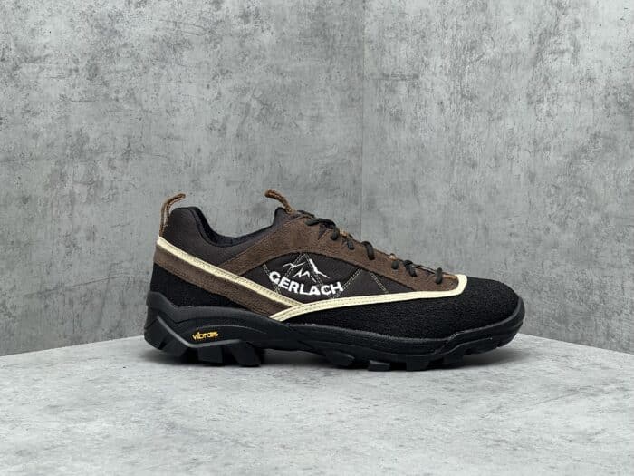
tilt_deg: -7.6
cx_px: 317
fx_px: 1410
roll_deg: -0.7
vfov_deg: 19.1
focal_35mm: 77
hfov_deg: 25.3
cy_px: 238
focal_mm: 9
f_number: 2.8
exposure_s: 1/100
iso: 100
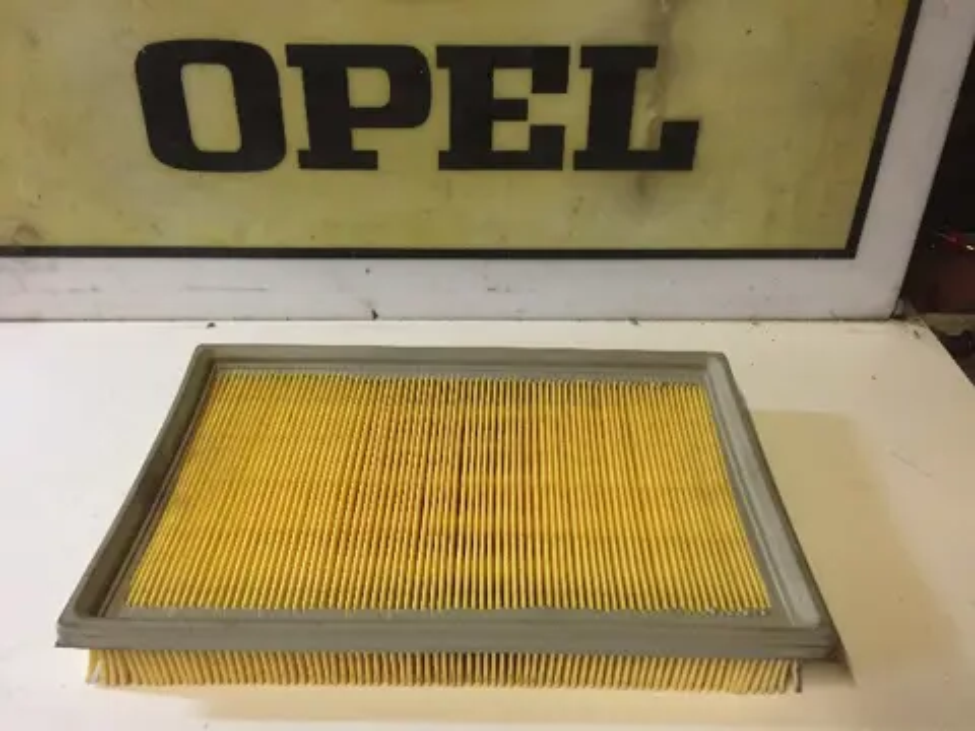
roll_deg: -3.0
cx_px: 488
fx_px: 817
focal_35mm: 29
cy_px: 366
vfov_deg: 48.2
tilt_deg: -37.6
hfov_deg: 61.7
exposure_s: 1/33
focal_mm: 4.15
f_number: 2.2
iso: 250
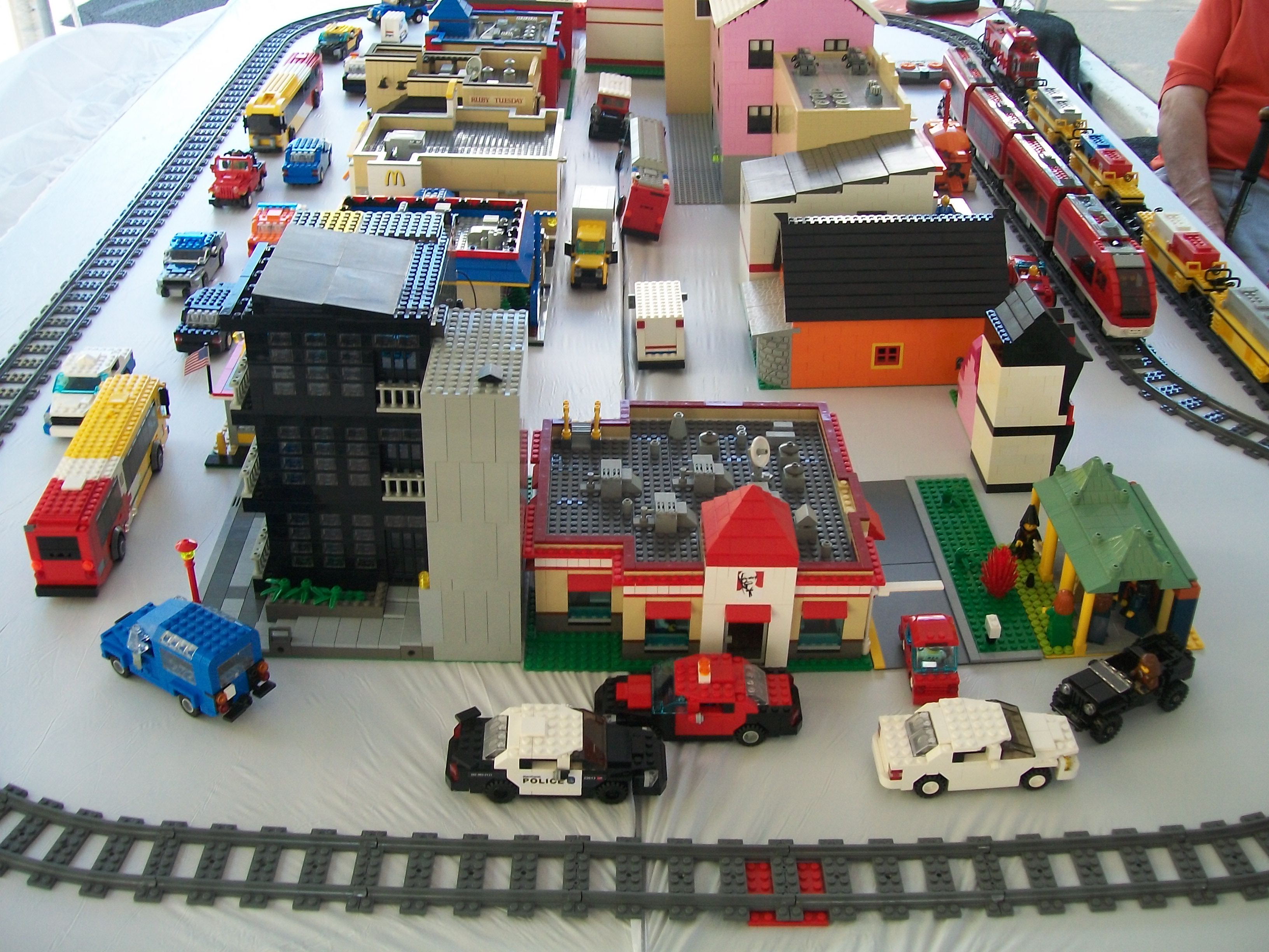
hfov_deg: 51.4
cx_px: 634
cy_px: 476
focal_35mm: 36
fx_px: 1320
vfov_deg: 39.7
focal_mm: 6
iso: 80
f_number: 2.7
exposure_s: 1/100
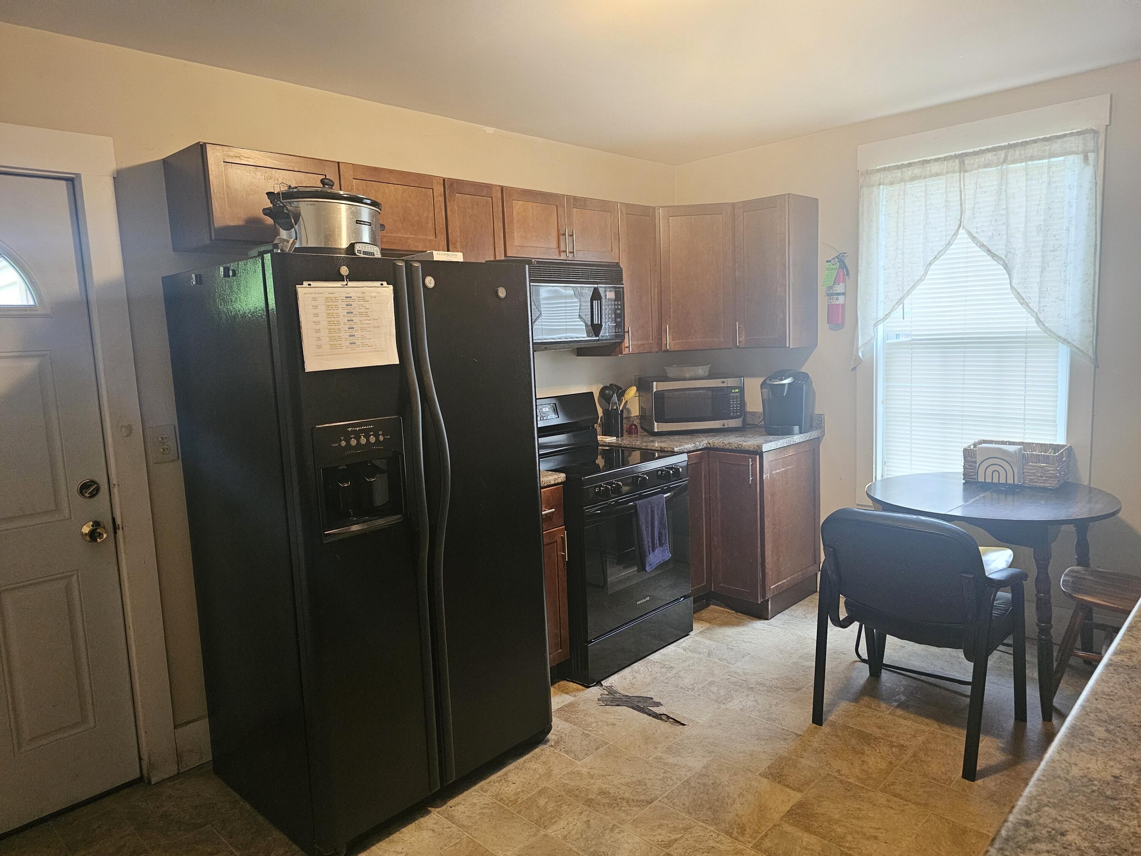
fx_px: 758
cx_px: 570
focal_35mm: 23
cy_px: 428
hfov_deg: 73.9
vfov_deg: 58.9
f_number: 1.7
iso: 800
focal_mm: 6.3
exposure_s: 1/120
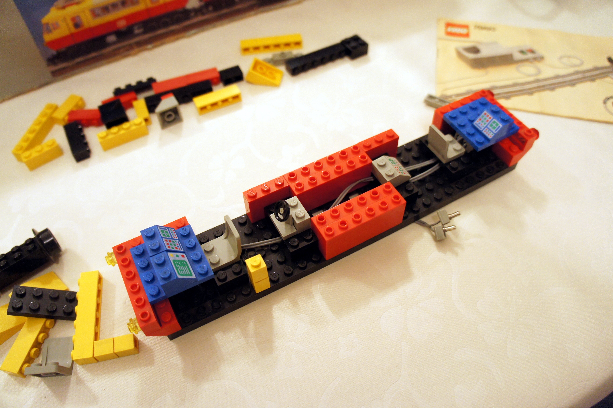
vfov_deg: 47.9
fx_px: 459
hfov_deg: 67.4
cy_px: 204
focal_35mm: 27
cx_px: 306
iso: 1250
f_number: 3.5
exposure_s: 1/30
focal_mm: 18
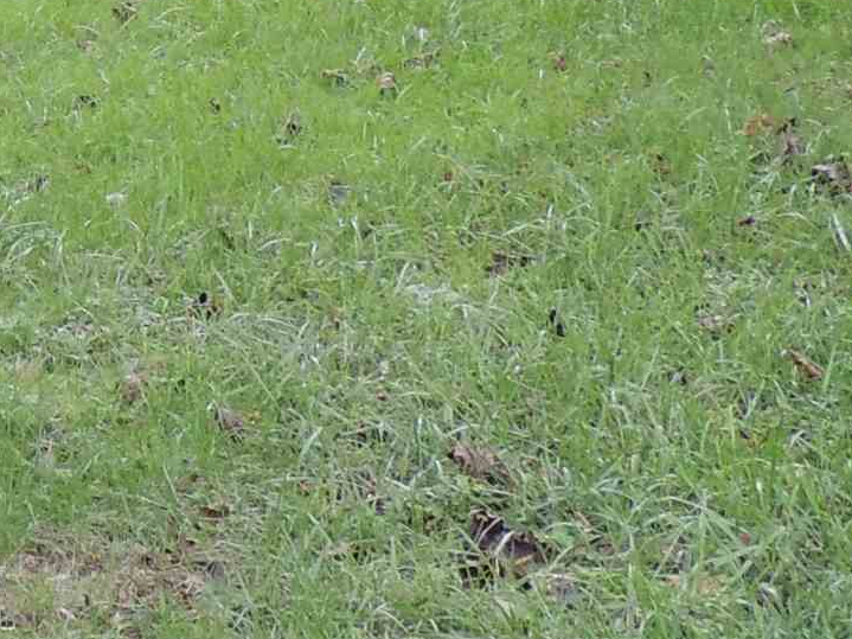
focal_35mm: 141
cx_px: -534
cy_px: -396
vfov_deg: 10.1
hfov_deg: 13.0
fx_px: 3470
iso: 450
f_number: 3.2
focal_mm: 5.8
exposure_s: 1/125
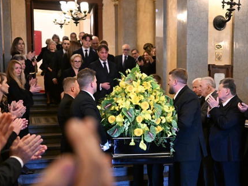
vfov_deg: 30.7
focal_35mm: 47
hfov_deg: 40.5
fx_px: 335
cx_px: 148
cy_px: 126
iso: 10000
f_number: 2.8
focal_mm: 30.5
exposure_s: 1/250
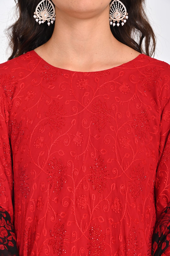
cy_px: 128
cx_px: 85
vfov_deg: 28.9
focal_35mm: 70
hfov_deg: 19.4
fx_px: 496
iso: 320
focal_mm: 70
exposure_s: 1/160
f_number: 8
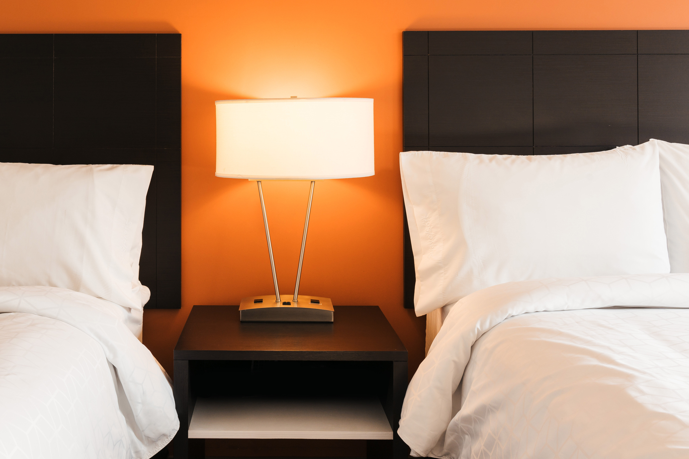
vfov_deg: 36.8
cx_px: 294
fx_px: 689
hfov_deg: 52.9
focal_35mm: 36
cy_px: 206
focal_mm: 28
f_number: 11
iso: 320
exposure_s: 1/15
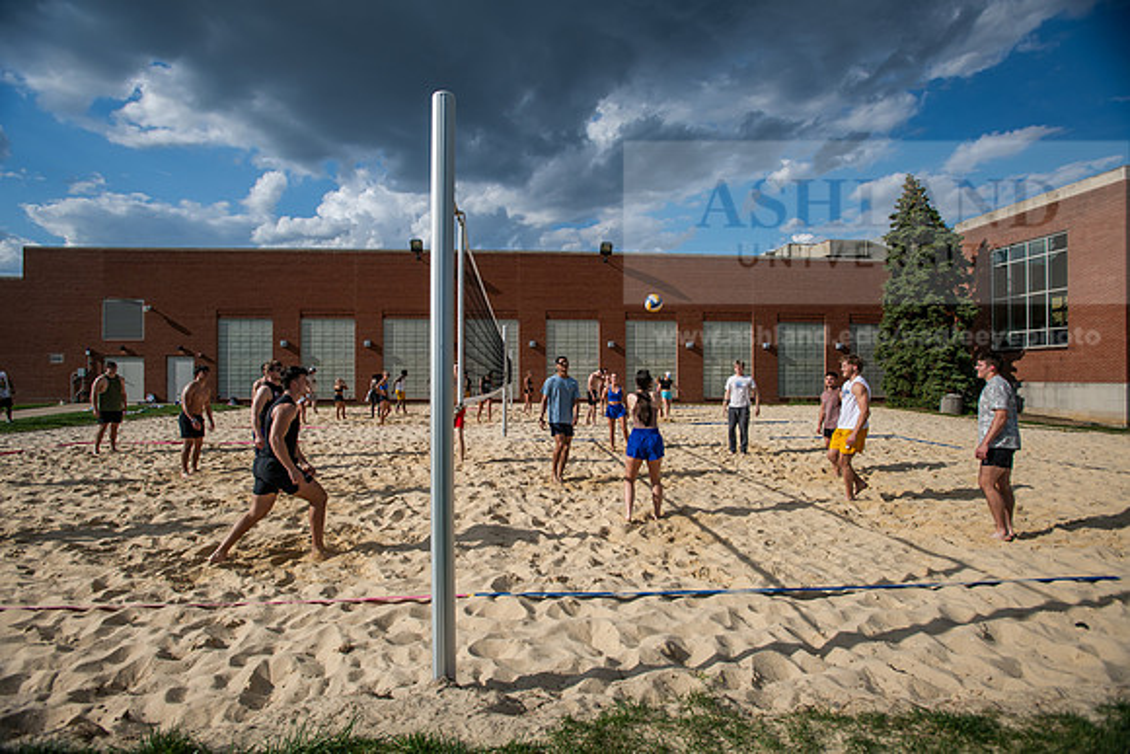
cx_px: 565
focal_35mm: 19
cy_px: 377
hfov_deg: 86.9
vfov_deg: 64.6
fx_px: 597
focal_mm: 19
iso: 100
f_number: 5
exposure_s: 1/800
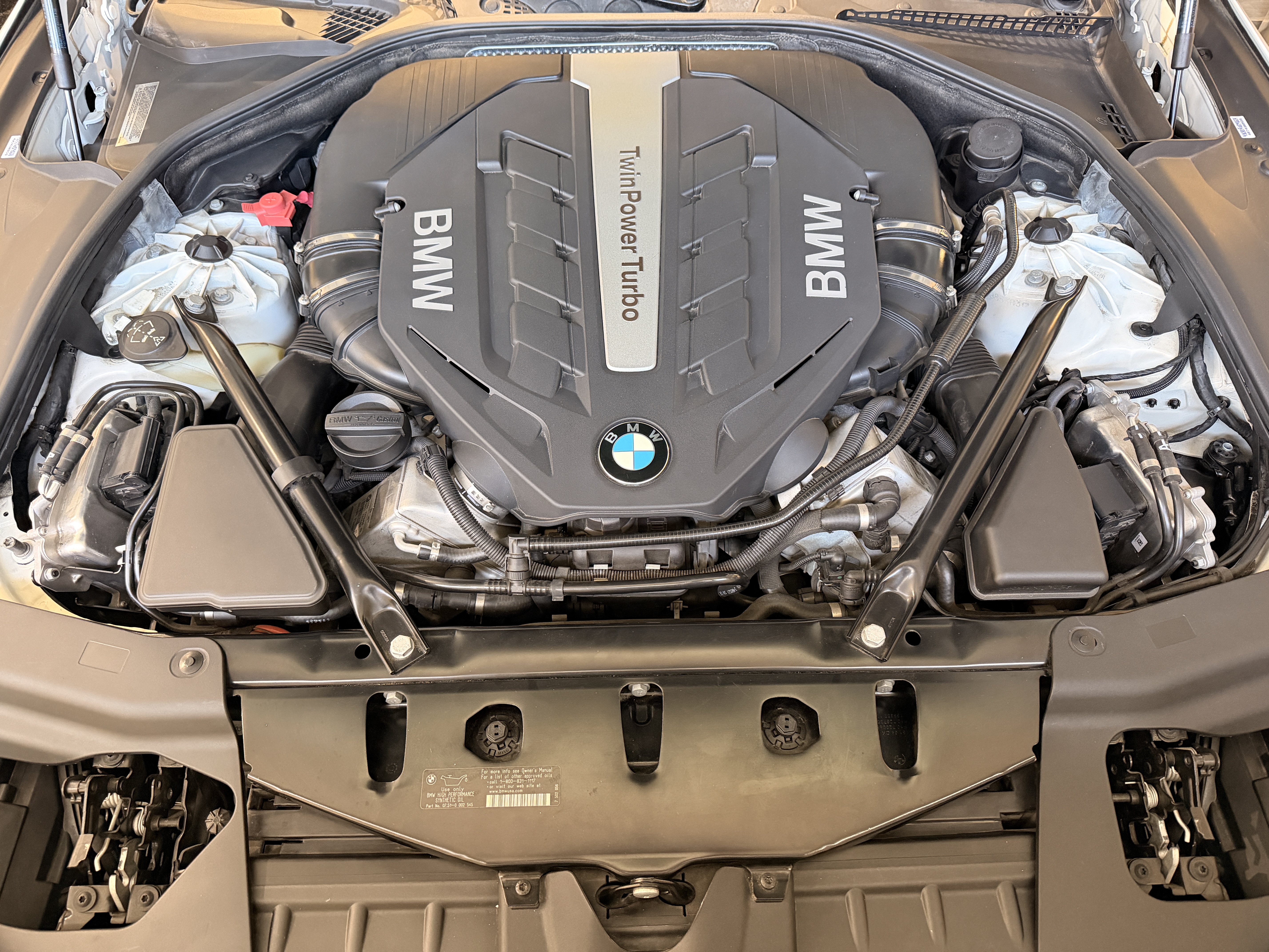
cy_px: 476
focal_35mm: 24
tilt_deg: -54.4
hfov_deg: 71.6
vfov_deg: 56.8
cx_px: 634
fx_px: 880
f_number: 1.78
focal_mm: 6.76
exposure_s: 1/40
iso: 800
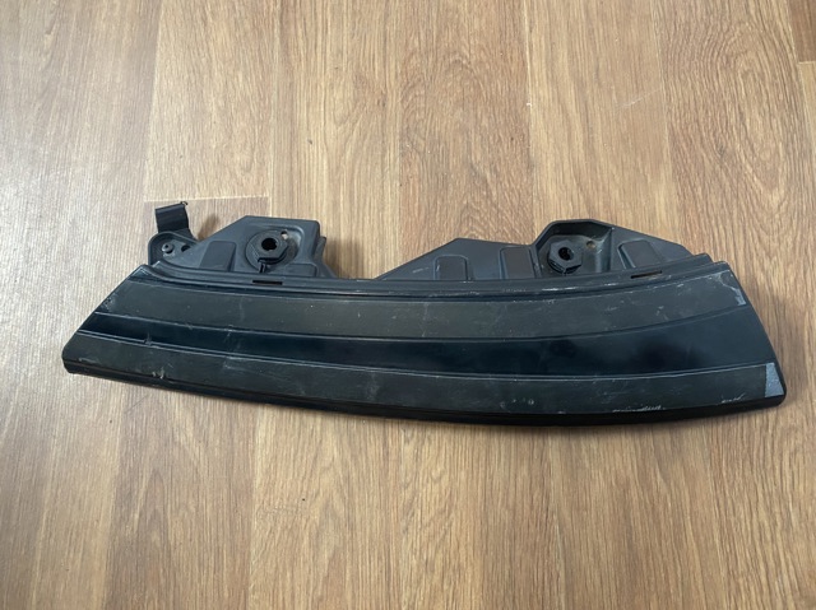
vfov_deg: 53.0
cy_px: 305
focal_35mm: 26
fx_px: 612
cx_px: 408
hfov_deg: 67.3
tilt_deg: -77.1
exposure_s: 1/50
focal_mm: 4.25
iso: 500
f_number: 1.8
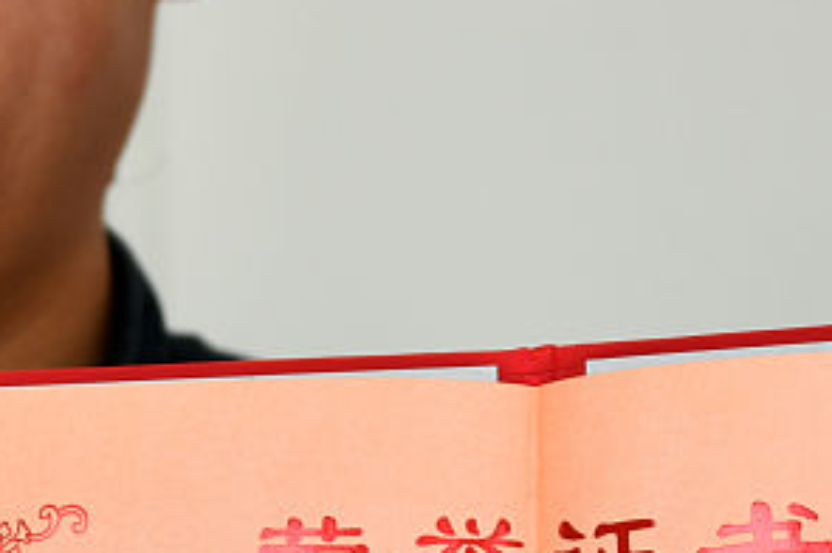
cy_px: 457
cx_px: 96
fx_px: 3948
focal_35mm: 171
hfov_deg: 12.0
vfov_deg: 8.0
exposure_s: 1/320
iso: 250
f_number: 4
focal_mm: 42
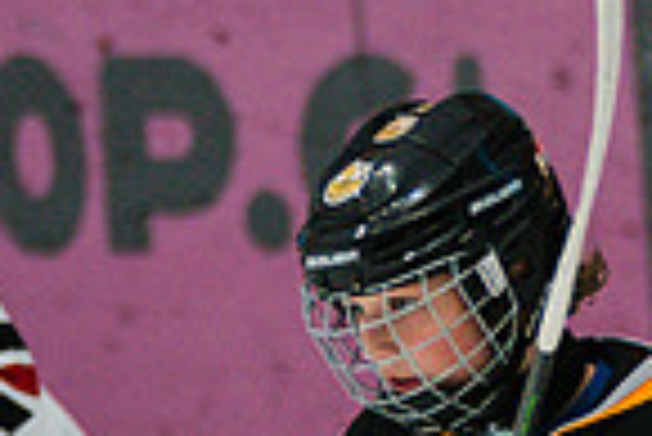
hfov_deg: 2.4
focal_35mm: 851
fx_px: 15428
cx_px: 686
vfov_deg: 1.6
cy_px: 780
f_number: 3.2
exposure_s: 1/1600
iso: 3200
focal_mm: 166
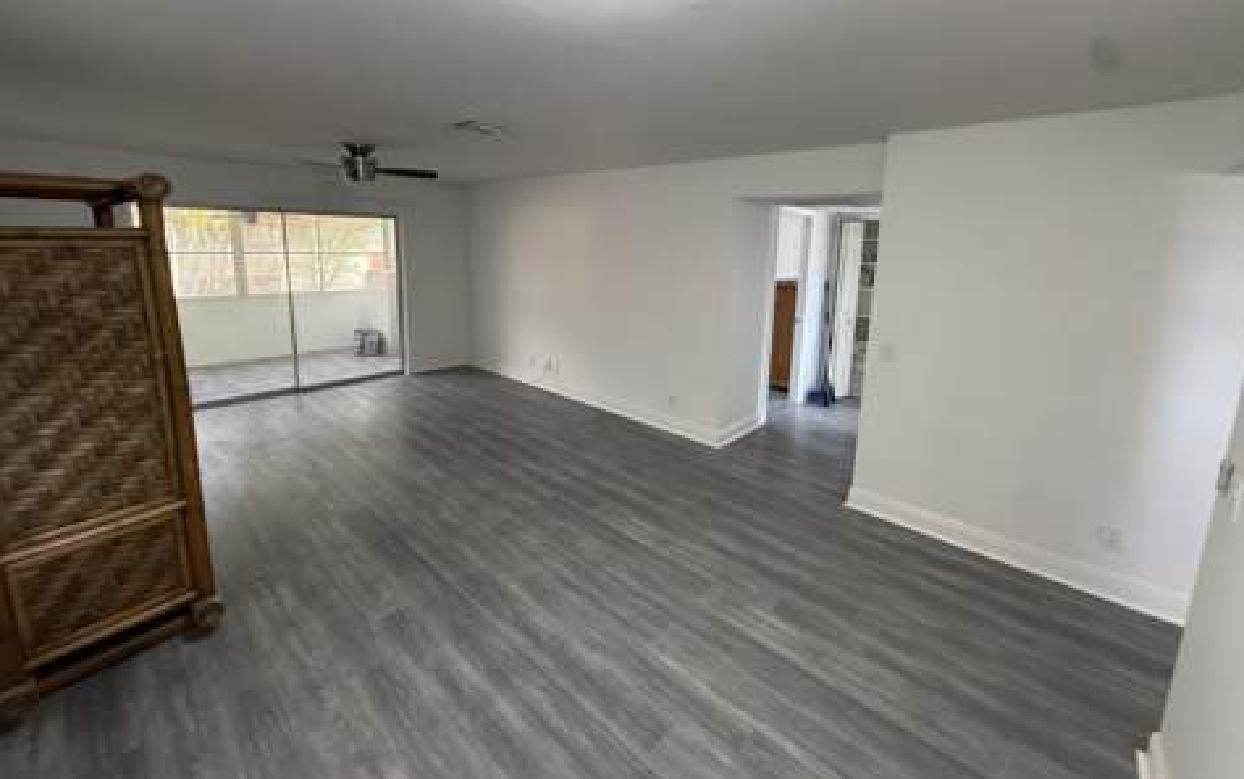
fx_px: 509
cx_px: 627
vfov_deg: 74.3
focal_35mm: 15
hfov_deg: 101.4
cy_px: 321
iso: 250
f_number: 2.2
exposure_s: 1/60
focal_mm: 2.22
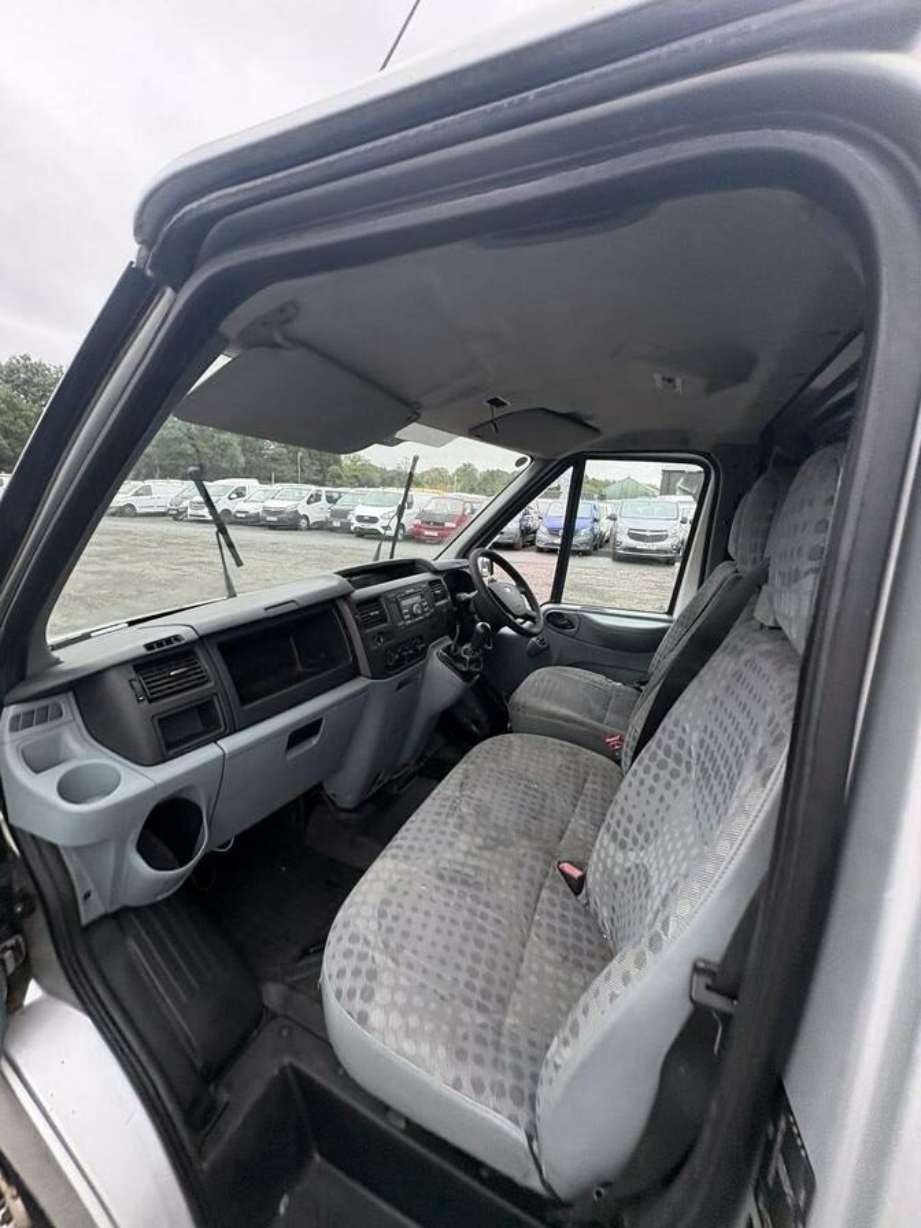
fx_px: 497
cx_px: 460
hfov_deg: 85.7
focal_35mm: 14
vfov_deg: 102.1
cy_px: 614
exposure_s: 1/122
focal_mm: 2.22
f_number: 2.2
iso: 100
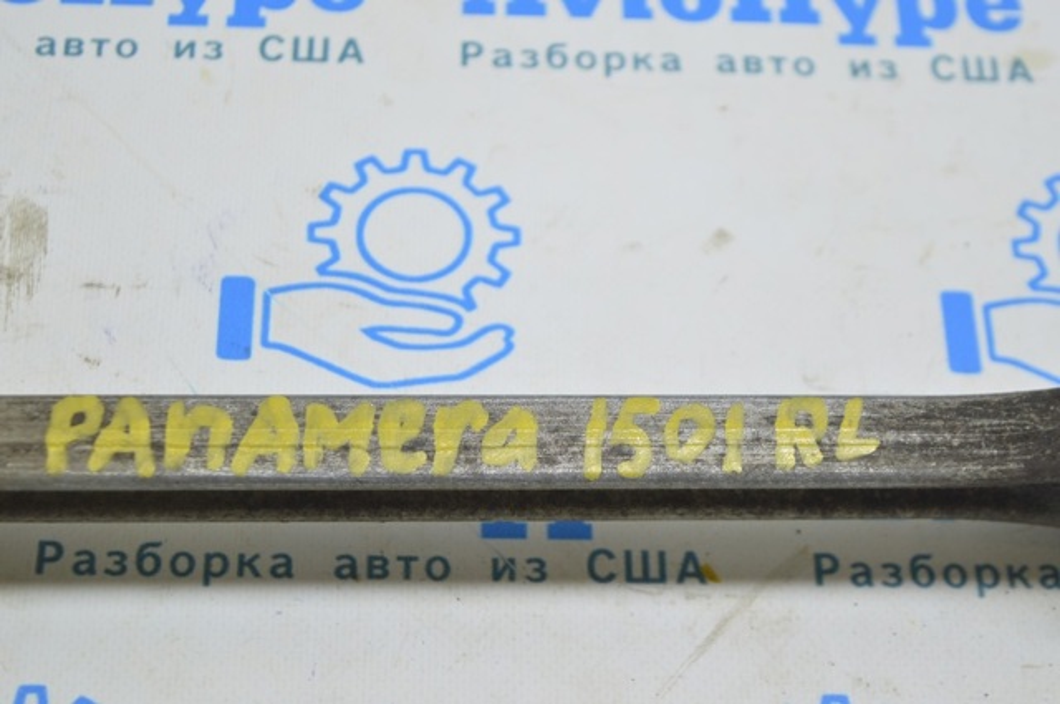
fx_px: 2294
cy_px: 352
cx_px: 530
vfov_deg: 17.4
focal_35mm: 78
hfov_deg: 26.0
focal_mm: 52
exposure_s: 1/20
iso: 400
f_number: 5.6
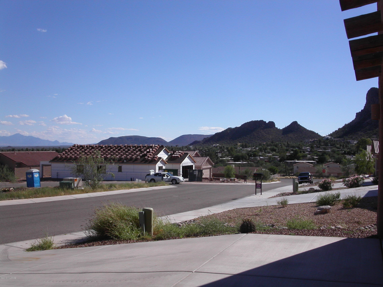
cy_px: 144
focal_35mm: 38
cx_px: 192
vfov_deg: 37.7
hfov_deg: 49.0
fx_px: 420
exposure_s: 1/750
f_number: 8
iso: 100
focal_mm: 7.8
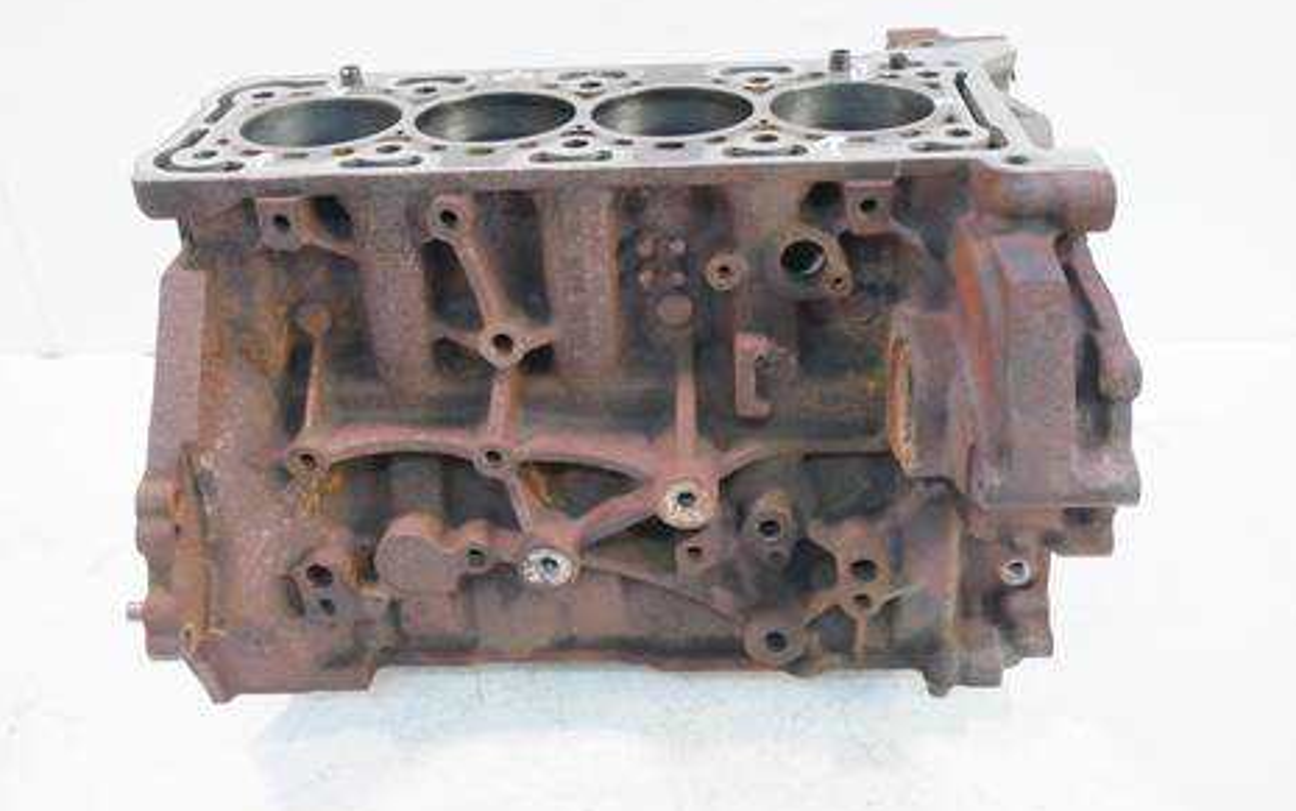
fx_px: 1237
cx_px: 644
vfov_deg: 36.3
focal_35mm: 35
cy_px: 415
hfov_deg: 55.3
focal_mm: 16
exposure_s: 1/60
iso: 640
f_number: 4
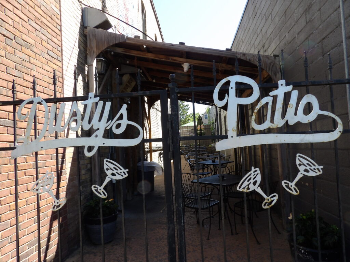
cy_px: 131
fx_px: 243
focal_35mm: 24
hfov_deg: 71.6
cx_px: 175
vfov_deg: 56.8
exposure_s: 1/315
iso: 100
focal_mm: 4.3
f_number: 3.2
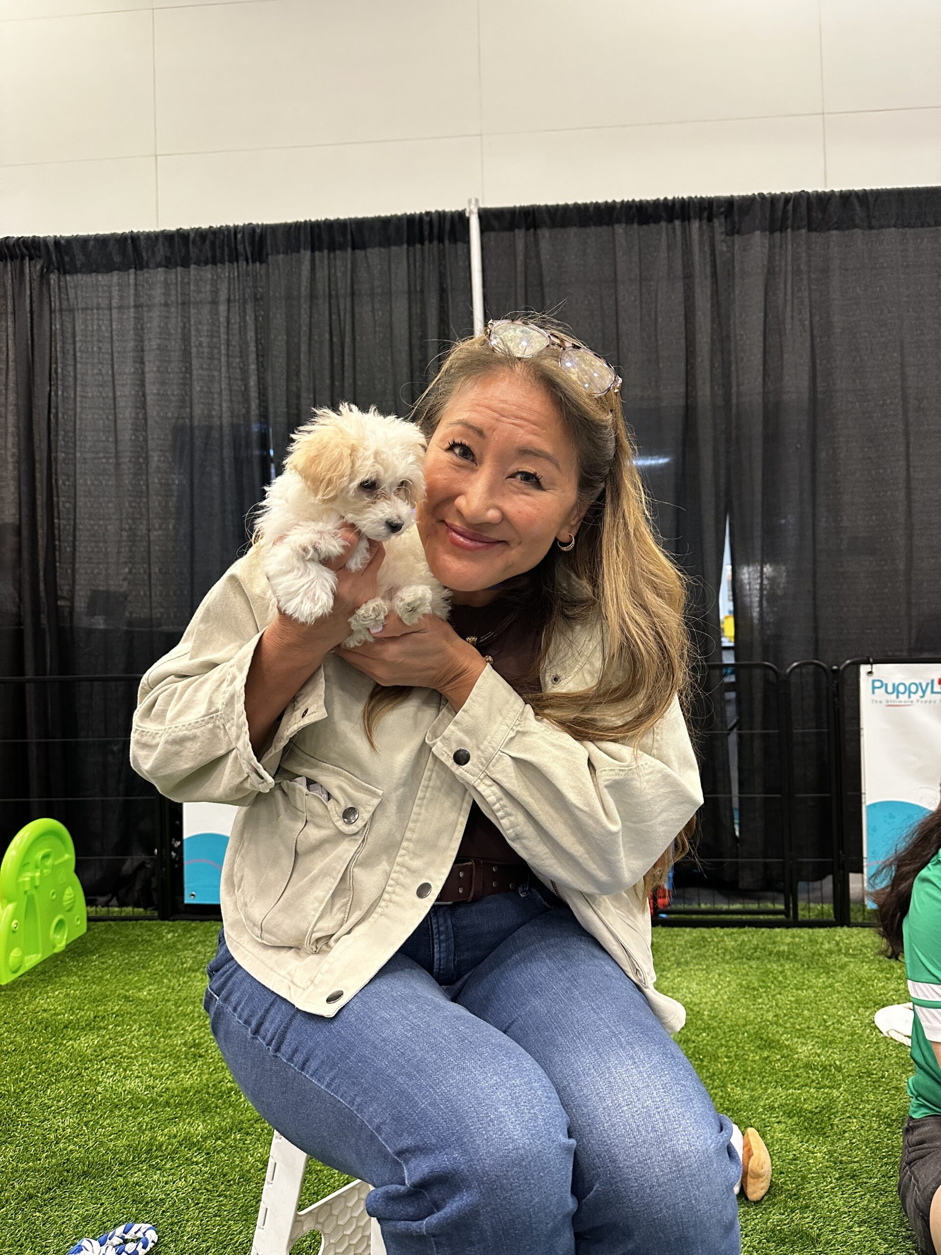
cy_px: 628
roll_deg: +1.3
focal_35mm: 24
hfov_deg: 56.8
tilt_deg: +1.7
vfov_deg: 71.6
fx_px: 870
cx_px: 470
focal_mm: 6.86
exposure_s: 1/60
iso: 400
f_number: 1.78
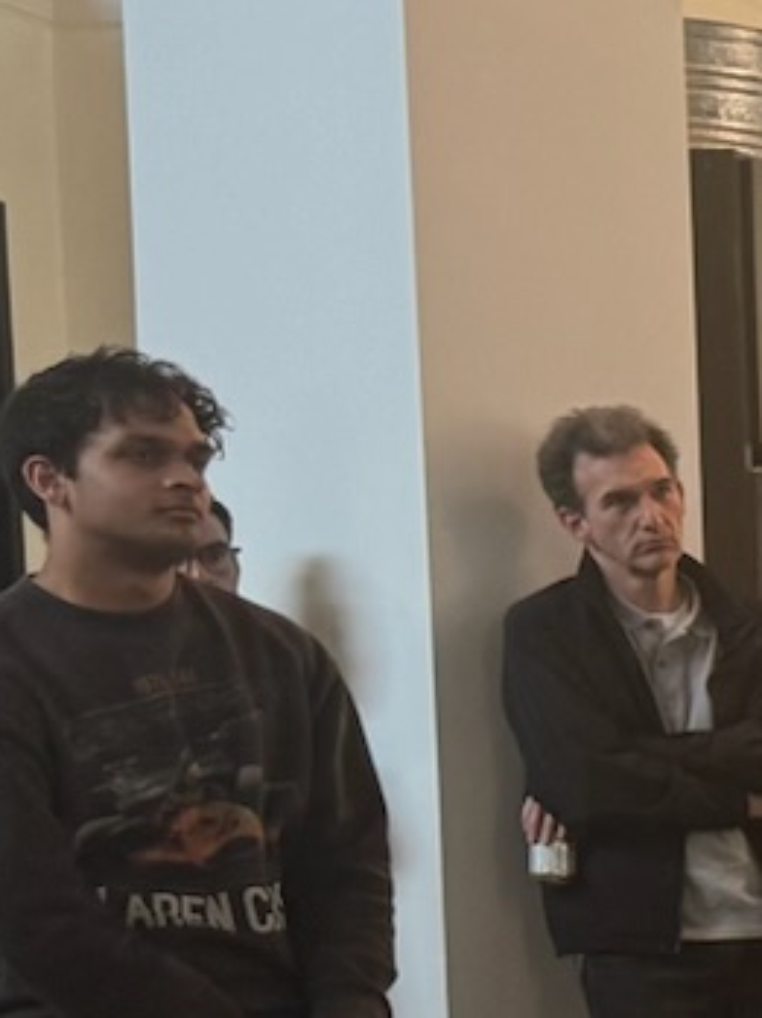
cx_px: 2739
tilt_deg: -6.0
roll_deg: -0.4
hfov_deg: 8.0
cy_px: 1234
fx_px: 4146
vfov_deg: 13.6
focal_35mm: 141
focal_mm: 6.76
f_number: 1.78
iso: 125
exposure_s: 1/60
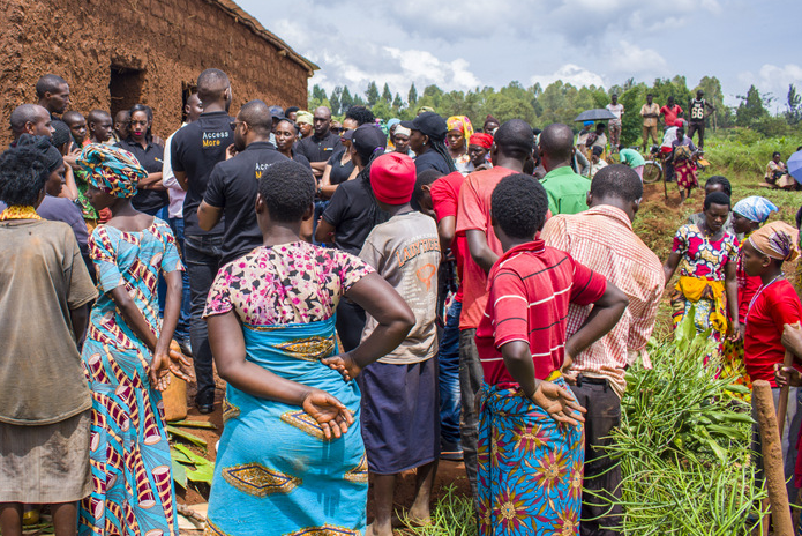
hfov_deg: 47.6
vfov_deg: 33.2
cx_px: 267
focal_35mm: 40
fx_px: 891
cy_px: 196
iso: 100
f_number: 5
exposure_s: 1/400
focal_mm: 18
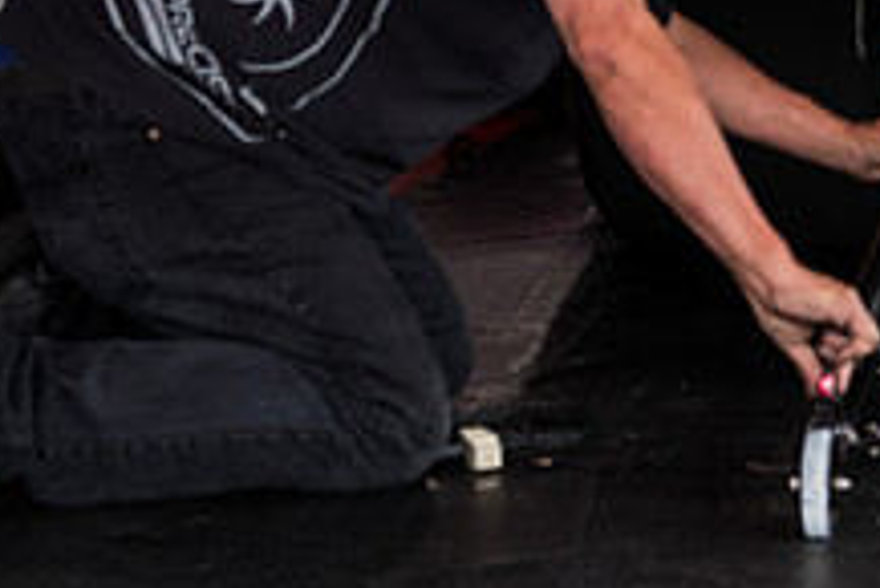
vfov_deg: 12.2
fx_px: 2740
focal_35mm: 112
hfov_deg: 17.4
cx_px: 1046
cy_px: 148
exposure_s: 1/125
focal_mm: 27.7
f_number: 5
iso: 400
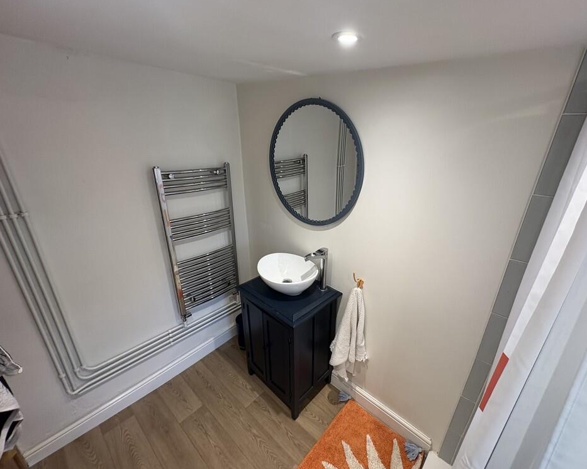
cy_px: 240
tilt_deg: -21.9
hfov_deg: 96.7
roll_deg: -1.7
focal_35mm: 15
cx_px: 308
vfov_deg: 84.0
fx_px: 261
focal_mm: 2.22
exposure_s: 1/100
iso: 160
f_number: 2.2
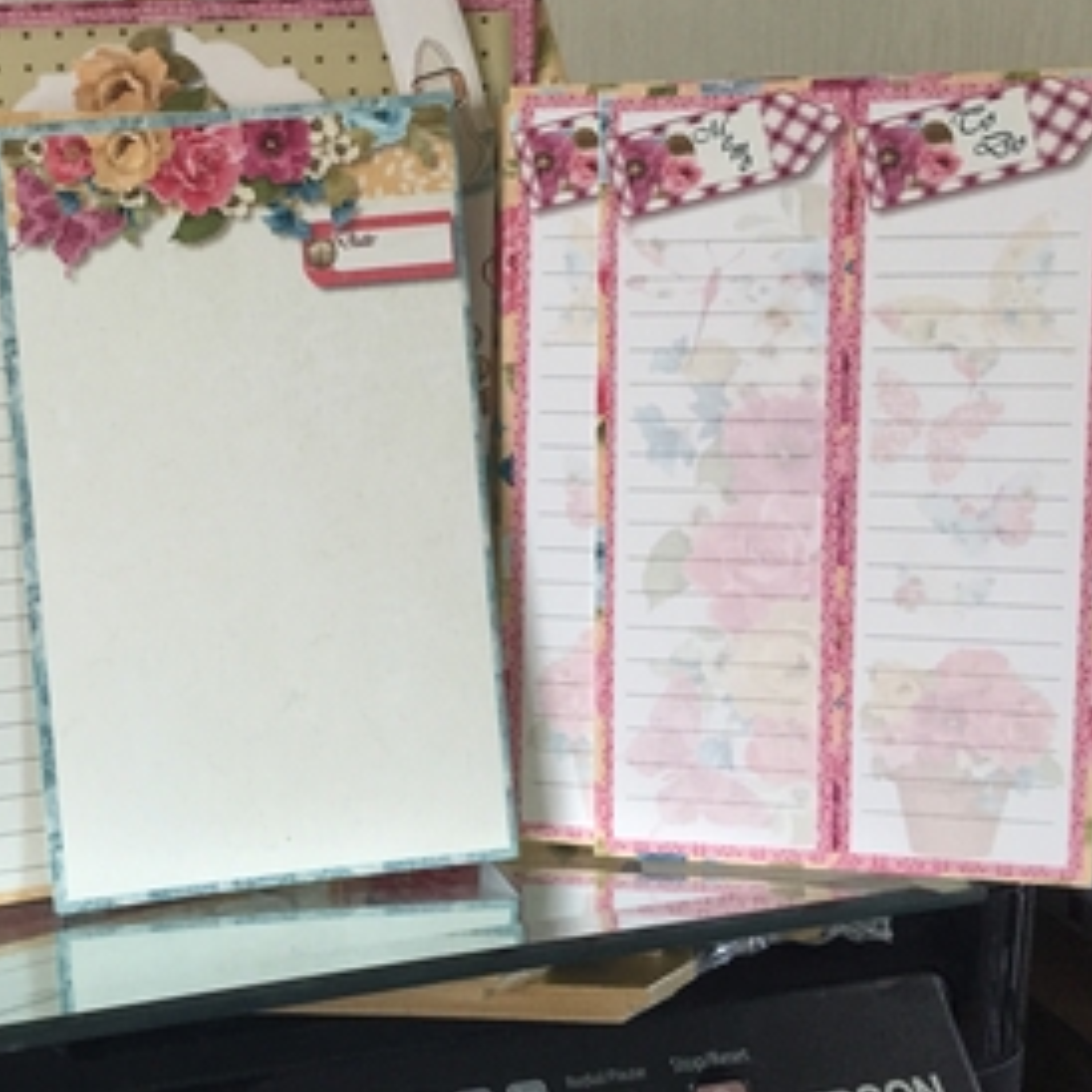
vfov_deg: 39.8
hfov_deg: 39.0
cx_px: 275
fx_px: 1499
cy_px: 432
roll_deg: +1.4
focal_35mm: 42
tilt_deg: -12.1
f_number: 2.2
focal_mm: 4.15
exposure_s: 1/33
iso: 80
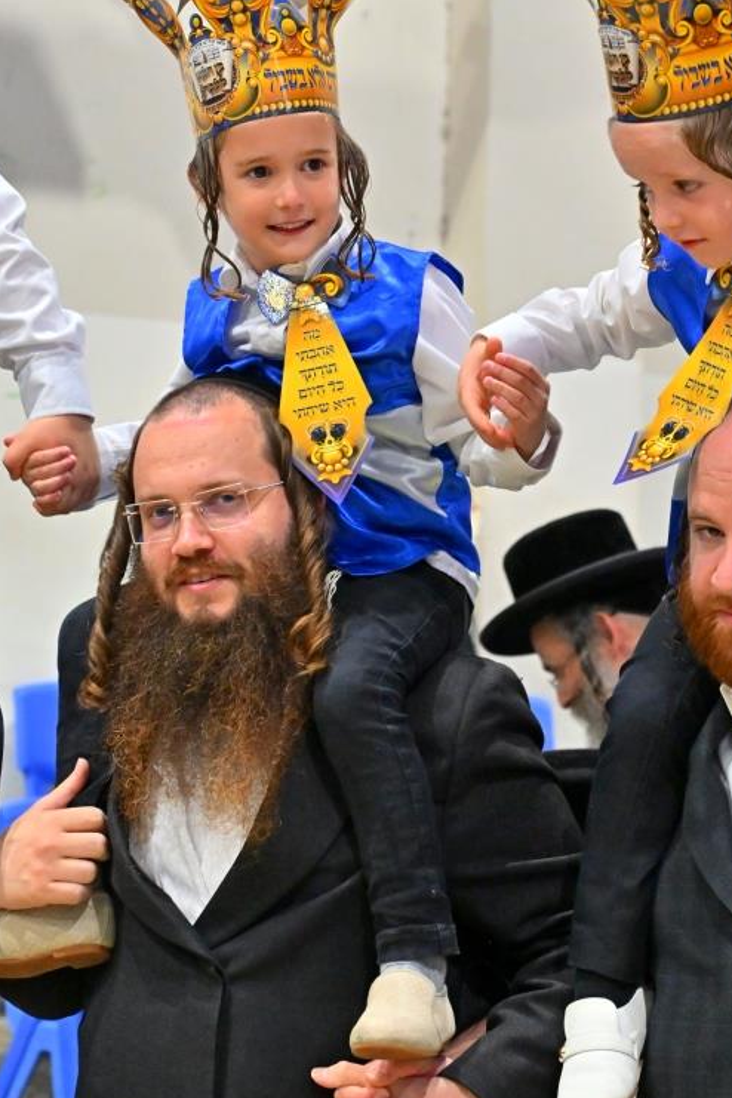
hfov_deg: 13.0
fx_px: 3202
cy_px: 400
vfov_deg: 19.4
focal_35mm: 105
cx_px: 407
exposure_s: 1/250
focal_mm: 51
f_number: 4
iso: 2000
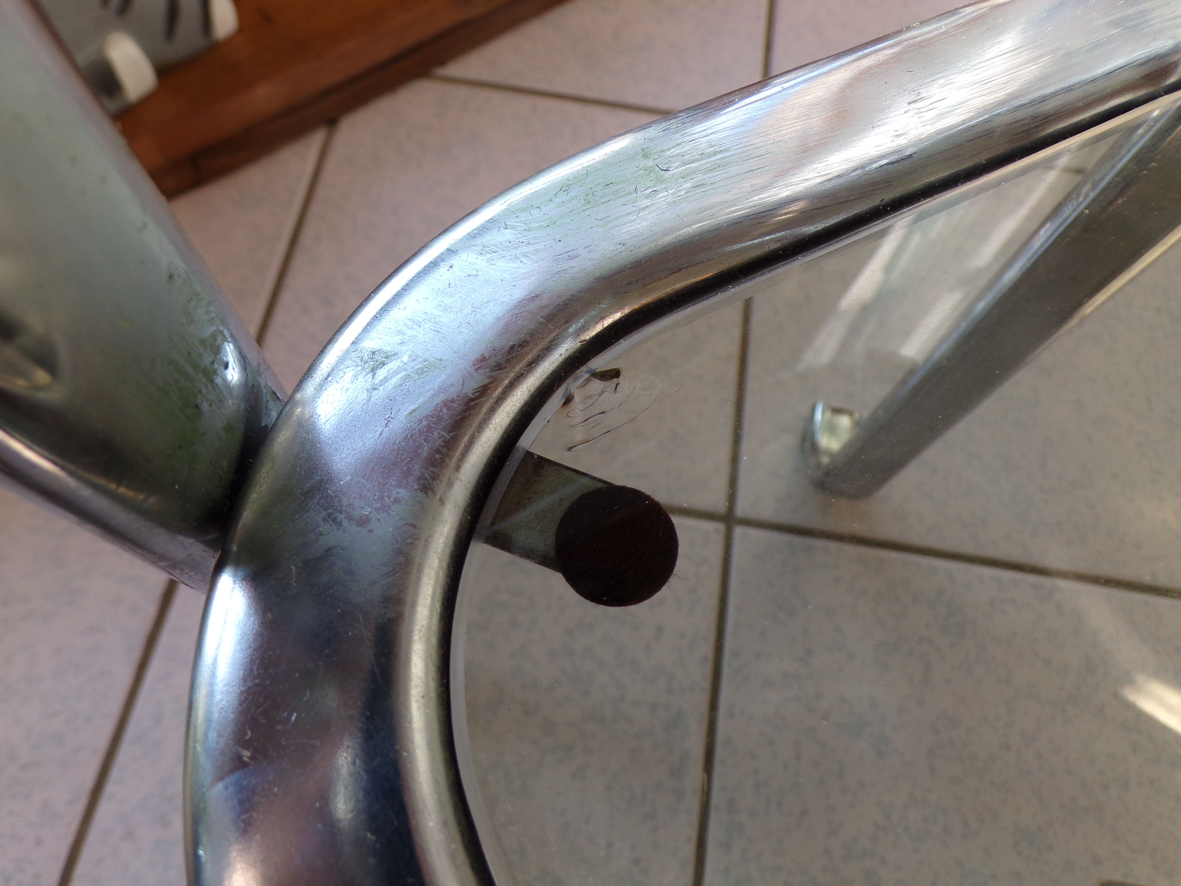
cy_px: 443
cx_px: 590
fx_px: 819
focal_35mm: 24
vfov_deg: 56.8
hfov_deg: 71.6
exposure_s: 1/105
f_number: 3
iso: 80
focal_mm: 4.3
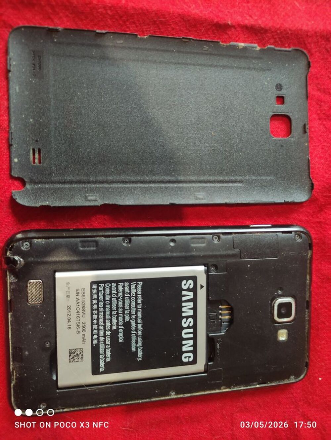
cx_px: 166
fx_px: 319
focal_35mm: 25
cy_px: 220
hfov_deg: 54.9
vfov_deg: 69.4
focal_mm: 5.43
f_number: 1.89
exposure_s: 1/20
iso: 817
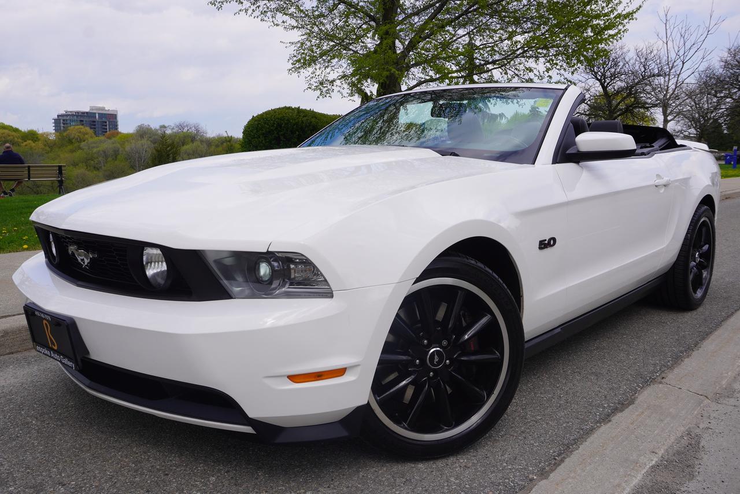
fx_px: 648
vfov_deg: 41.7
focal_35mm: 32
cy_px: 247
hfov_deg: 59.5
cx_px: 370
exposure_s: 1/160
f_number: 10
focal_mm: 21
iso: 100
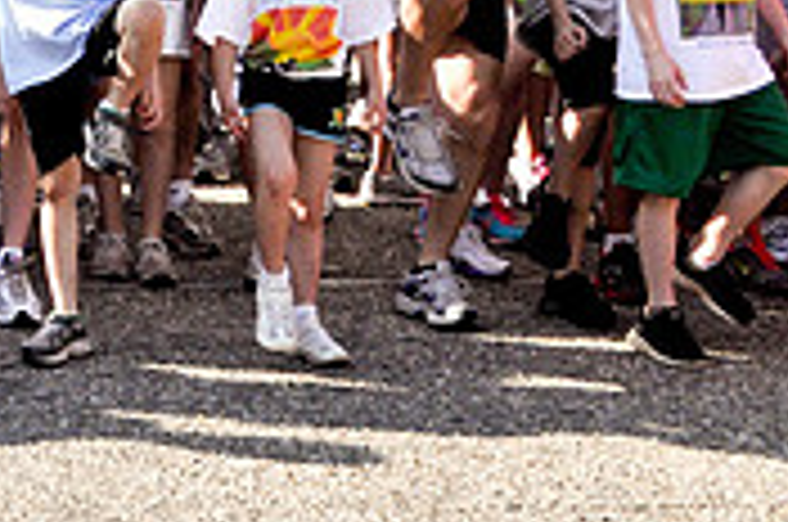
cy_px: -43
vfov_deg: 11.3
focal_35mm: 119
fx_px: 2600
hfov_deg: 16.3
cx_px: -234
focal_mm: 24
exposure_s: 1/1250
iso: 400
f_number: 8
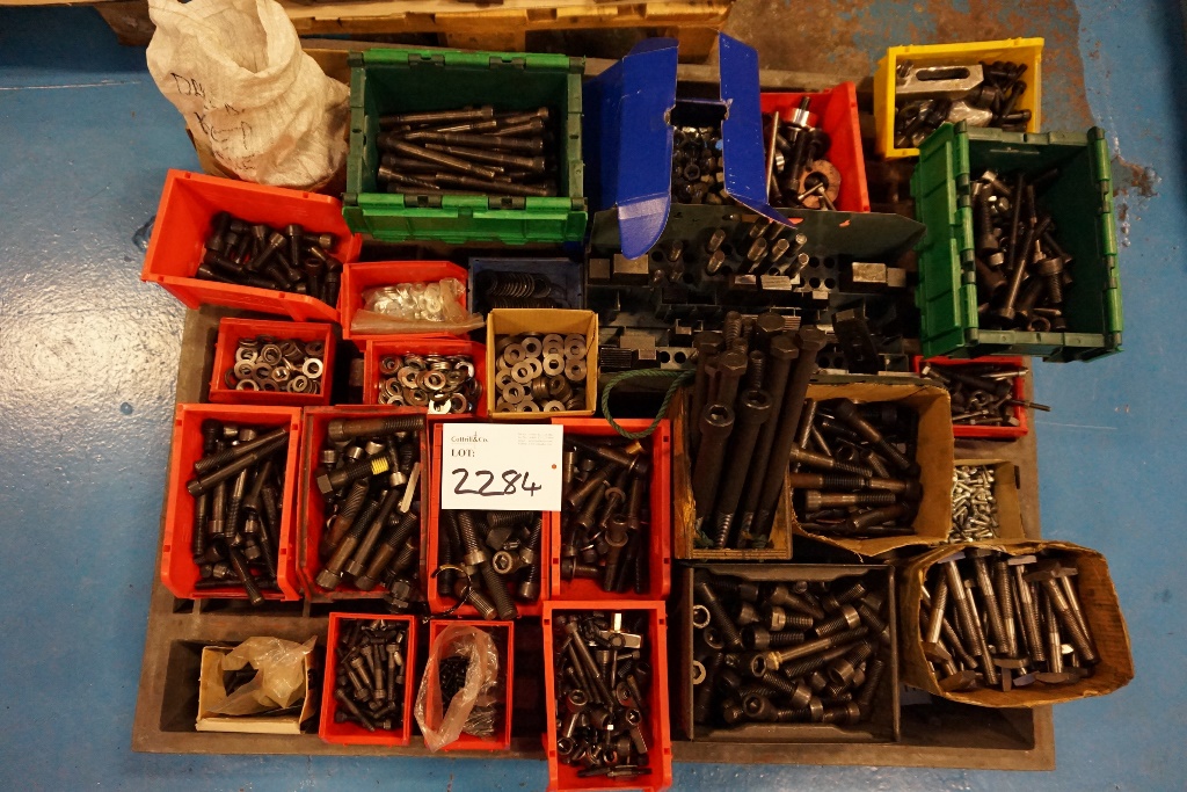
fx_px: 841
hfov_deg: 70.4
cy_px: 396
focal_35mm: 26
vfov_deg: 50.4
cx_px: 594
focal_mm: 17
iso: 3200
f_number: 3.5
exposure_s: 1/160
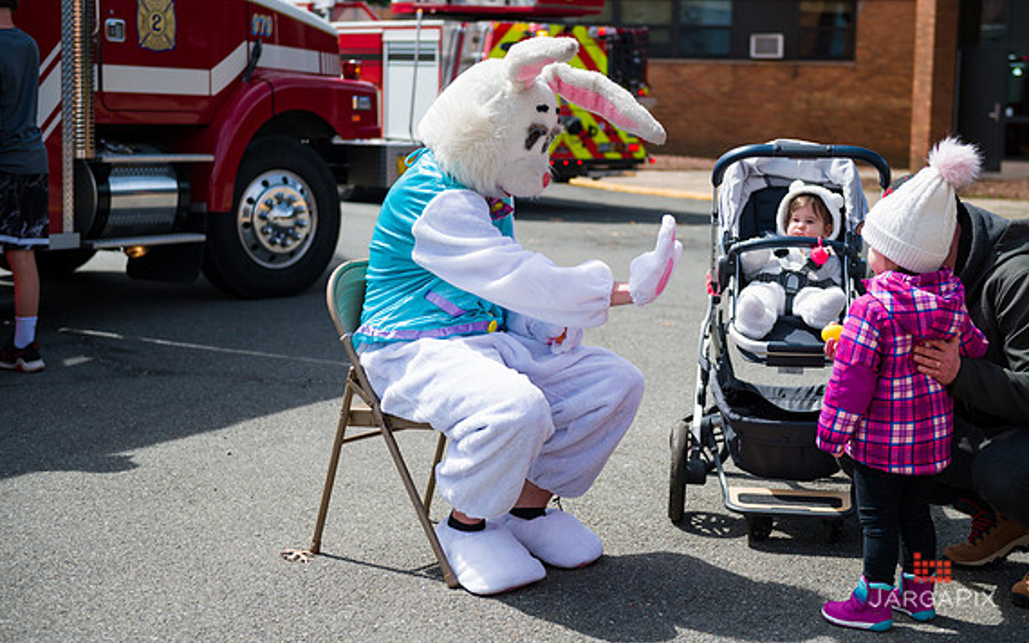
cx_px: 518
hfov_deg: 35.7
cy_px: 298
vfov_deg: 22.7
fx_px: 1598
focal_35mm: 57
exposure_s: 1/2500
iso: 200
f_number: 4
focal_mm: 55
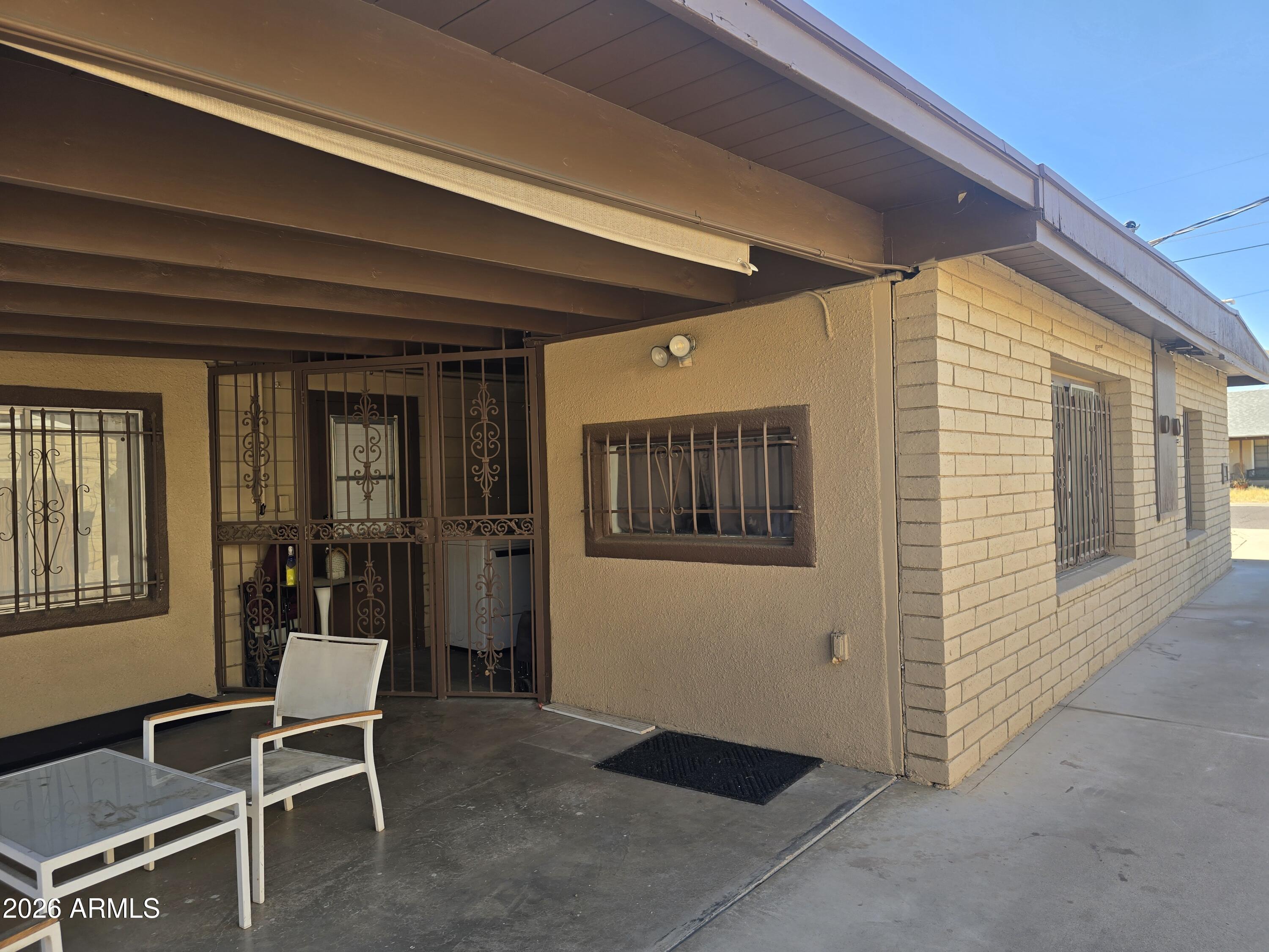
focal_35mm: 23
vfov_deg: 58.9
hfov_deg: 73.9
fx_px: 843
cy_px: 476
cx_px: 634
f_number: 1.7
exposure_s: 1/251
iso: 12
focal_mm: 6.3
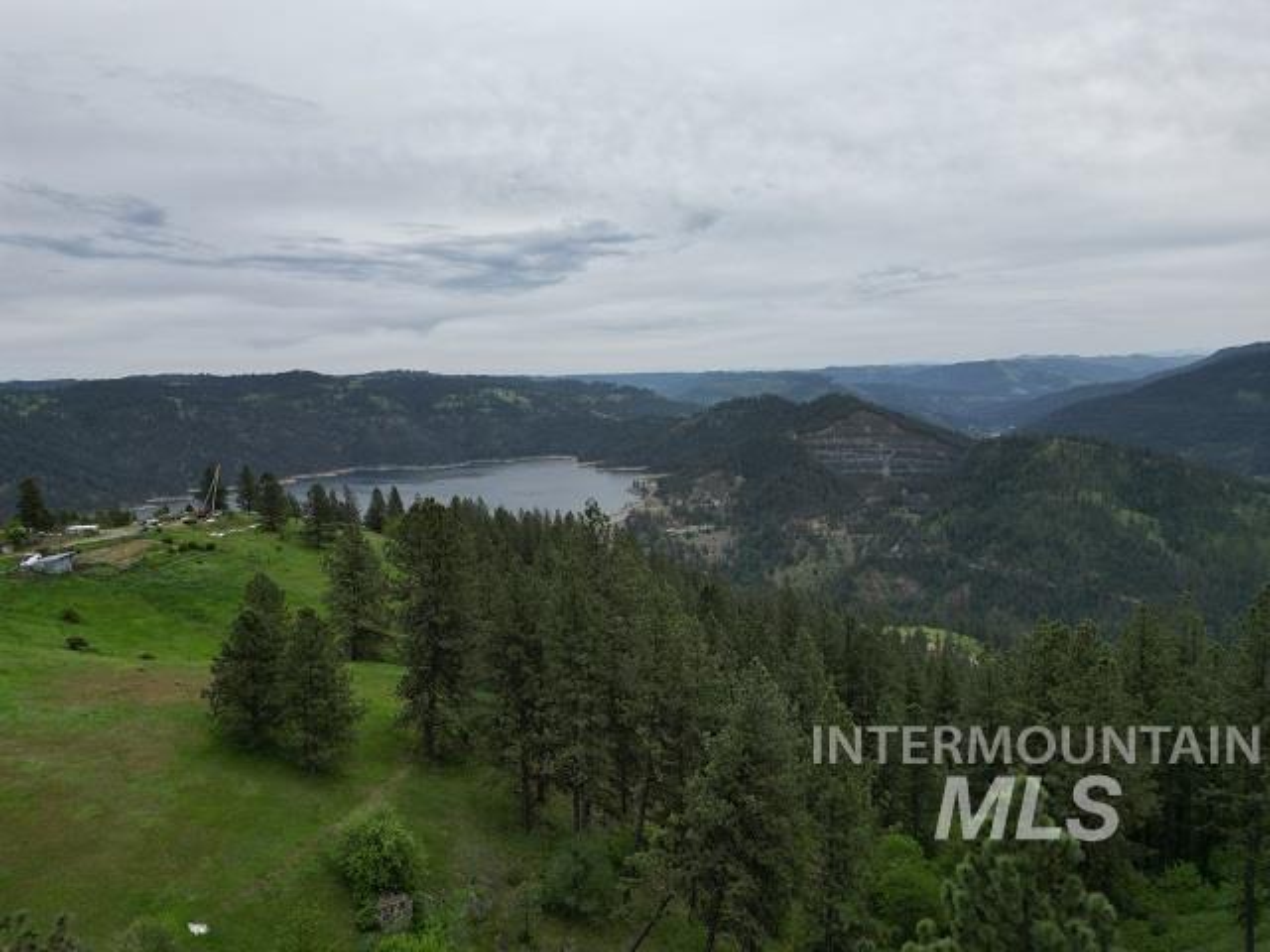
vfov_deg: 56.8
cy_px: 476
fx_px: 881
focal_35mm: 24
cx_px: 635
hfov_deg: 71.6
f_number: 1.7
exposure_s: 1/4000
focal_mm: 6.72
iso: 100
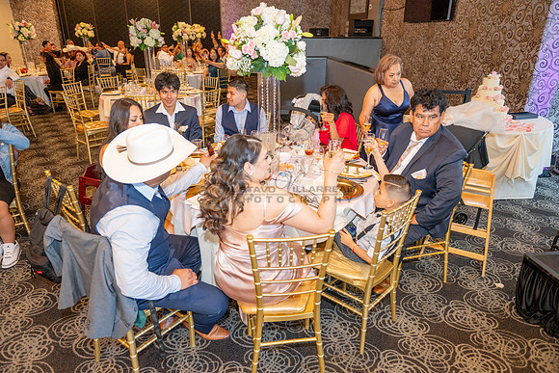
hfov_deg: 73.7
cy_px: 186
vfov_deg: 53.2
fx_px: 373
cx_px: 280
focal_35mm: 24
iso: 1000
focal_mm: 24
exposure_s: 1/125
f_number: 2.8
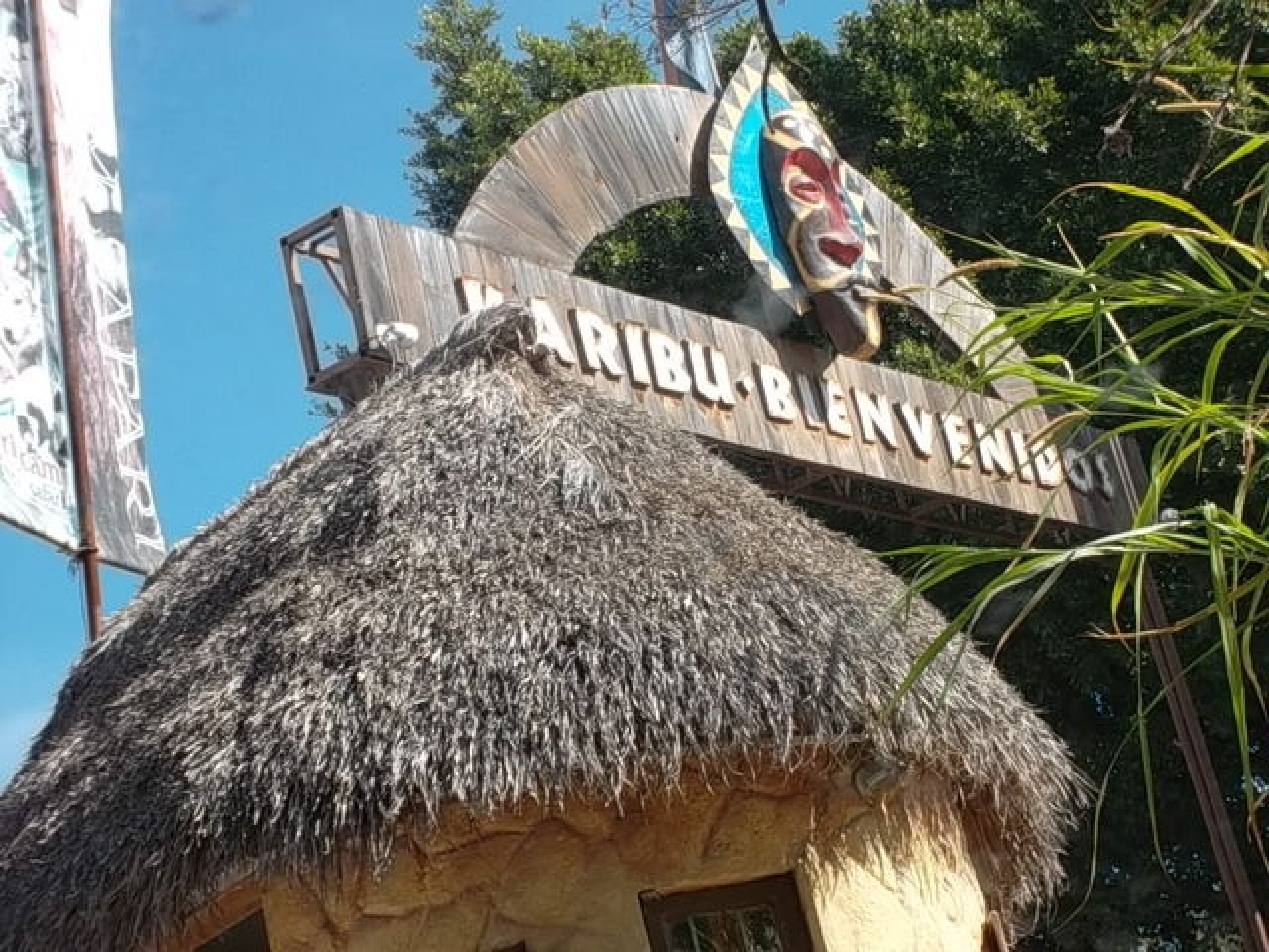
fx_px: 3079
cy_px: 476
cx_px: 634
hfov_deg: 23.3
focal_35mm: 84
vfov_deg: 17.6
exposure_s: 1/180
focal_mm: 12.3
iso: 80
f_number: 5.9
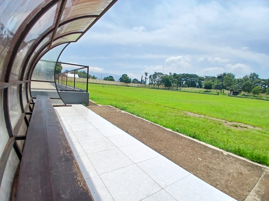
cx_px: 134
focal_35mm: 17
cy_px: 100
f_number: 2.2
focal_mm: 1.4
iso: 50
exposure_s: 1/1873
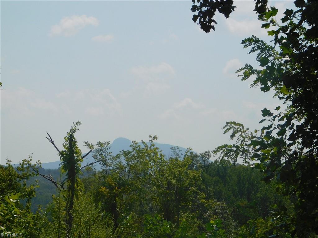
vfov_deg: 12.9
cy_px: 119
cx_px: 159
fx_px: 1056
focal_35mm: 115
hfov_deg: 17.1
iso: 125
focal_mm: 20.3
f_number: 9.6
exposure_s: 1/400
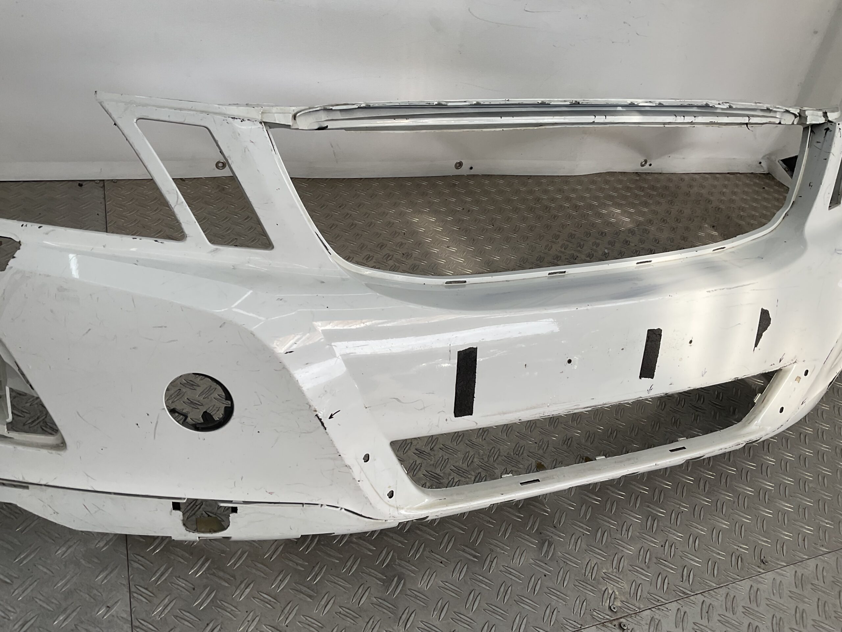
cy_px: 316
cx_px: 421
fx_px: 705
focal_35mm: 29
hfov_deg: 61.7
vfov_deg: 48.2
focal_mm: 3
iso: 16
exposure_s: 1/509
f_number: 1.8
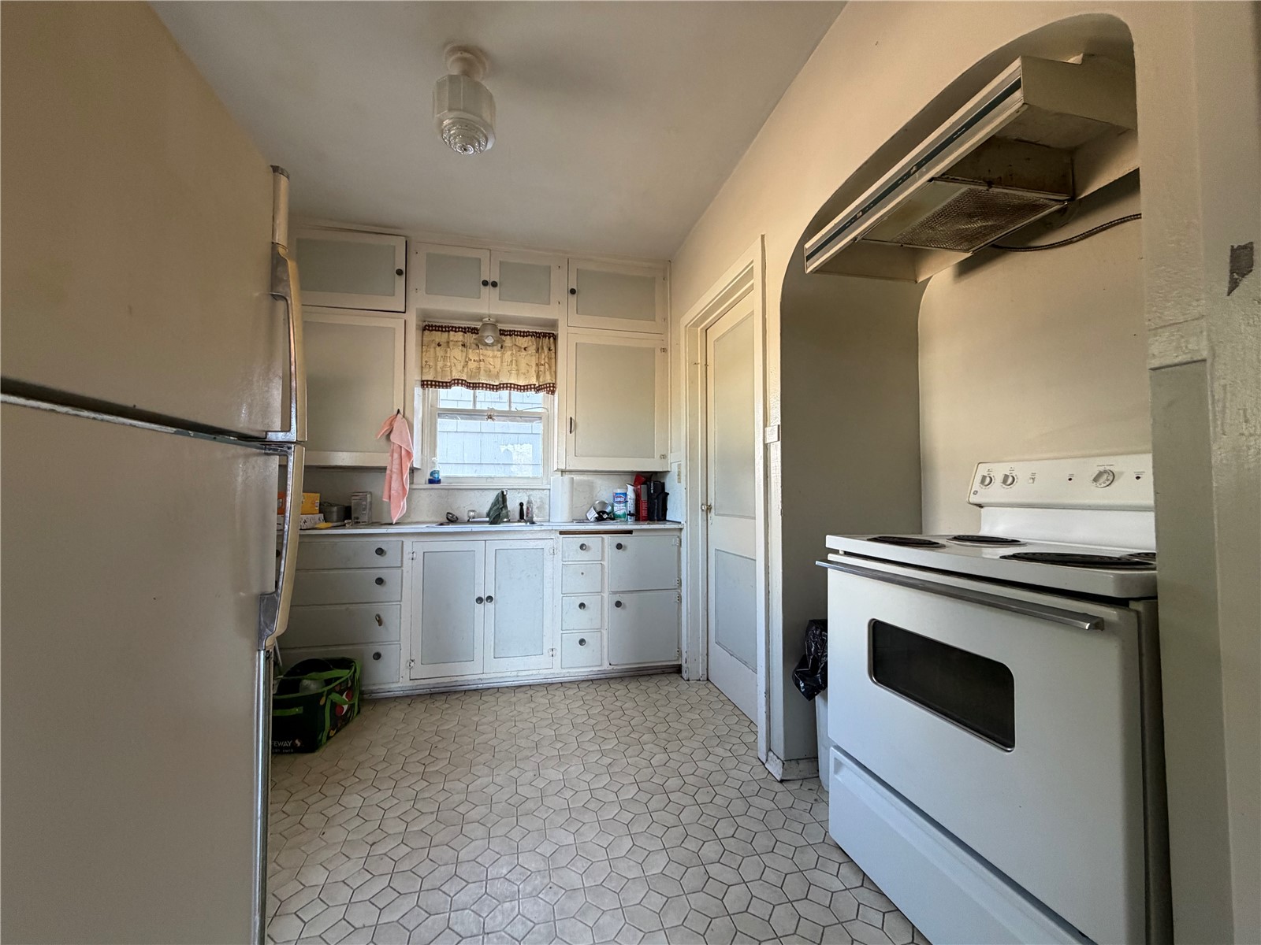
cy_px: 472
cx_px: 630
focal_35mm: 14
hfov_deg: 102.1
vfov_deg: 85.7
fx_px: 510
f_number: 2.2
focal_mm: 2.22
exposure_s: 1/82
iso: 320
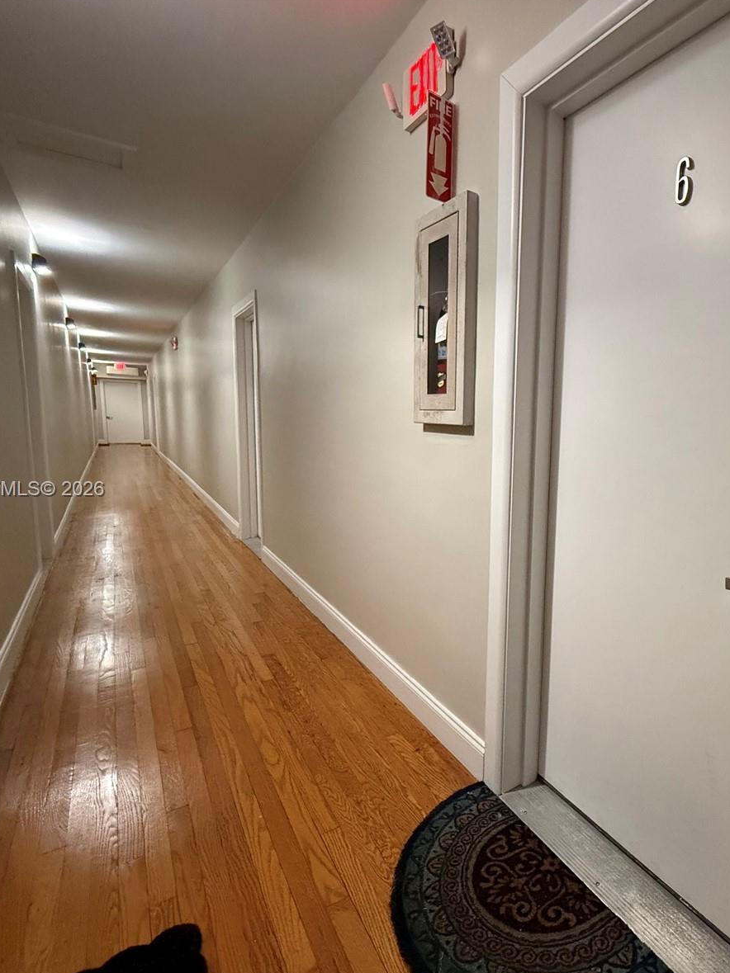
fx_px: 534
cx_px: 508
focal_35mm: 19
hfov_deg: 66.1
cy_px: 490
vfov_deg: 84.7
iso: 640
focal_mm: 2.22
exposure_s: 1/60
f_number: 2.2
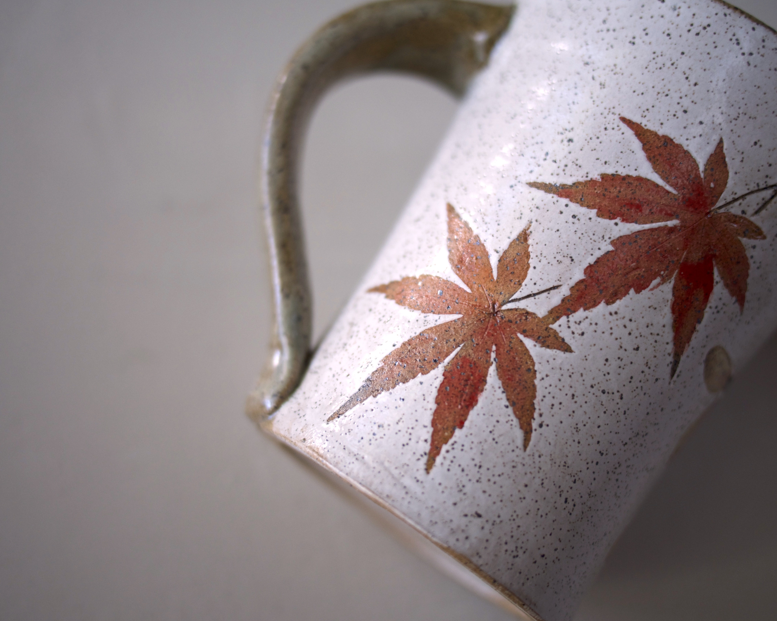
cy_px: 312
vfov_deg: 35.7
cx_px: 371
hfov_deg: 43.8
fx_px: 966
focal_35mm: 42
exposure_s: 1/50
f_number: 1.8
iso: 200
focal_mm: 20
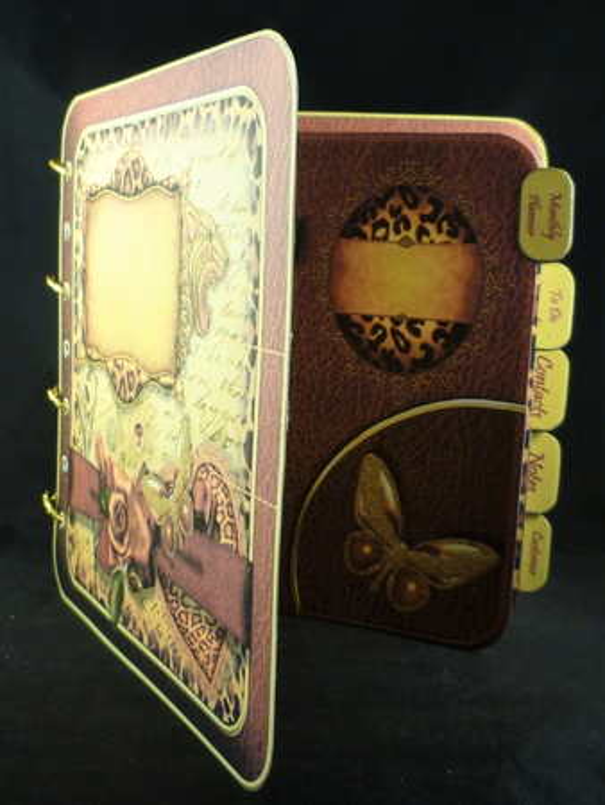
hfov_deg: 48.3
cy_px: 402
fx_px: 675
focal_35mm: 29
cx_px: 302
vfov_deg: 61.6
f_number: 3.3
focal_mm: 5.2
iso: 125
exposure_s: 1/30
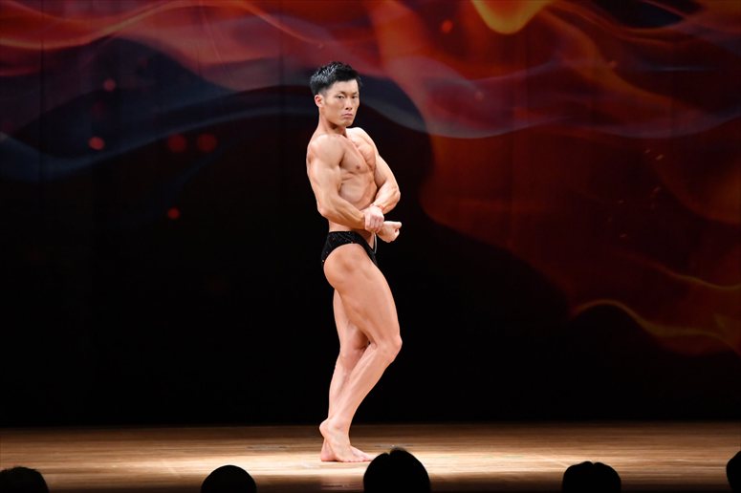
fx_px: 4629
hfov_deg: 9.2
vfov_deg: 6.1
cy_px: 246
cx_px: 370
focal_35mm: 225
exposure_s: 1/400
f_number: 5.6
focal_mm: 150
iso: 4000
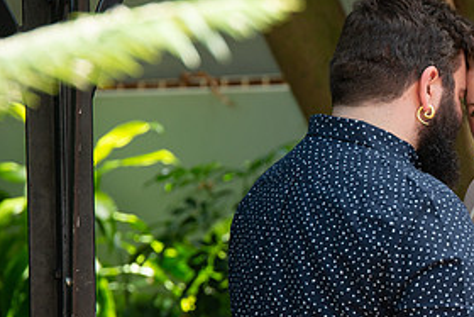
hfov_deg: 4.7
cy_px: 225
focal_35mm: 438
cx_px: 500
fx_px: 5770
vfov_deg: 3.1
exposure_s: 1/200
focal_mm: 200
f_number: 5
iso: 640
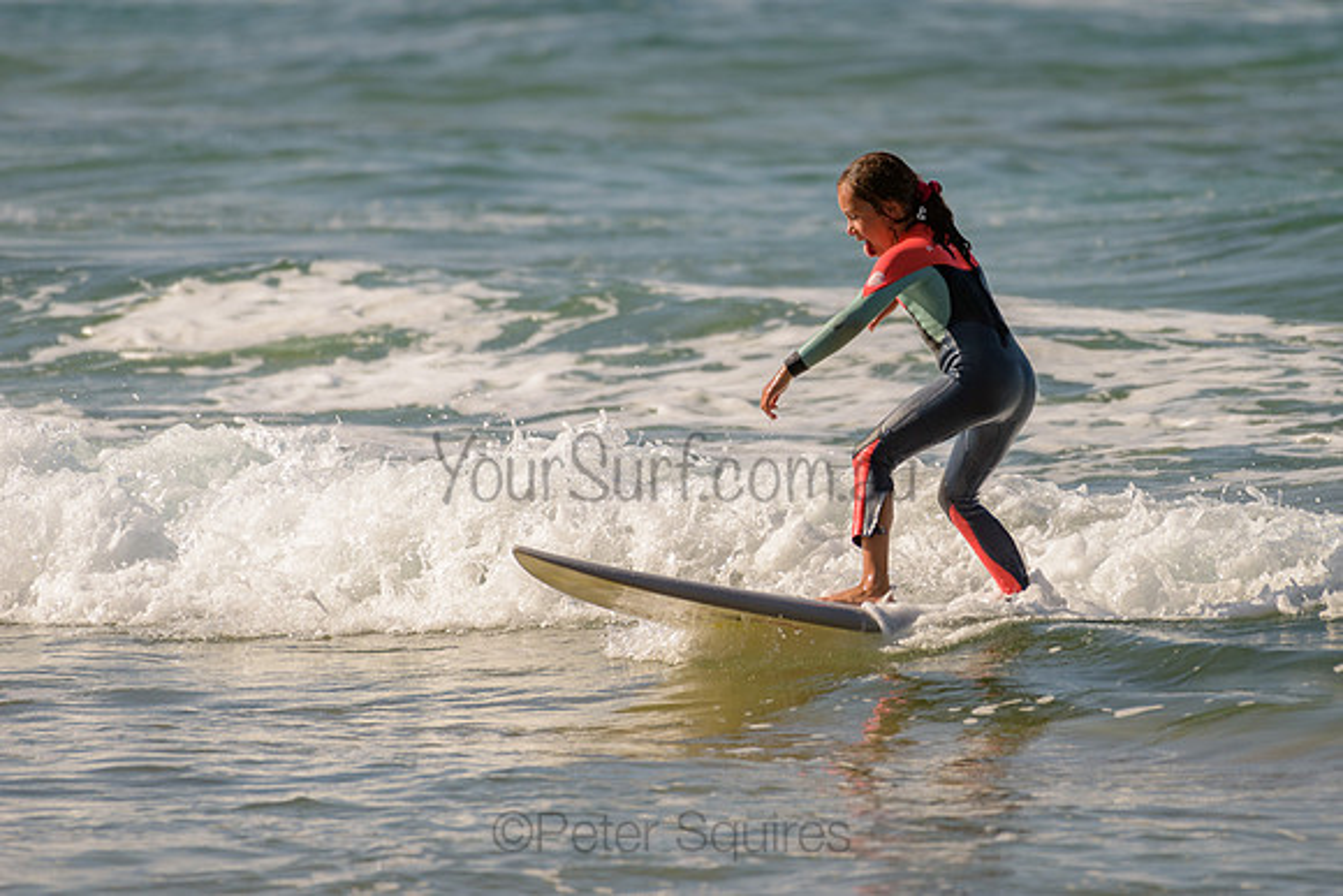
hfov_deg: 3.4
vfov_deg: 2.2
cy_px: 346
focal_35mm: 613
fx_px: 22886
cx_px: 824
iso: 100
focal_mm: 500
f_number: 5.6
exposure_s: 1/2000
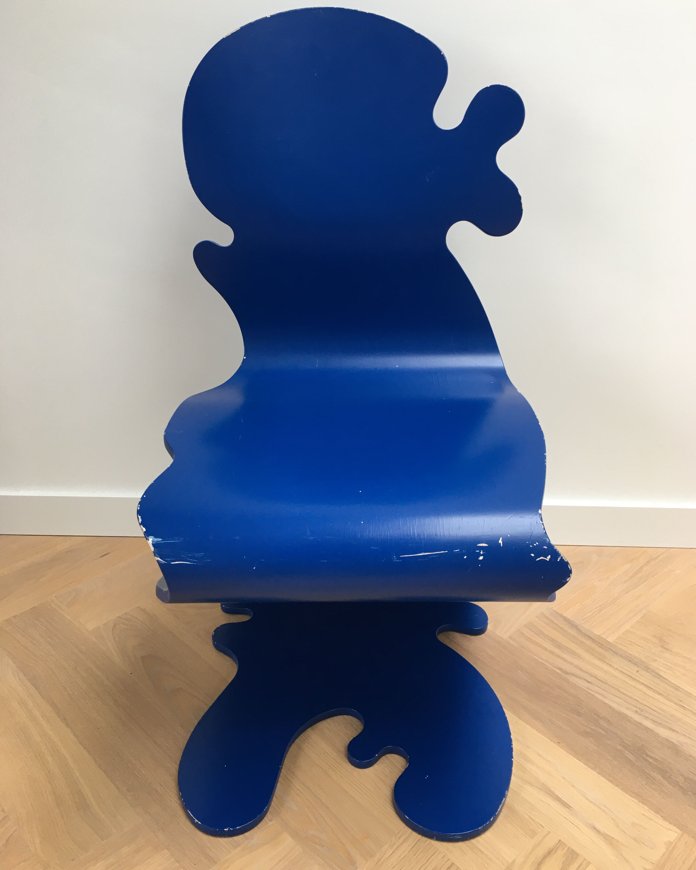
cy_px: 446
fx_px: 798
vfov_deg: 57.2
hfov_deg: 47.1
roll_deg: -1.3
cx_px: 349
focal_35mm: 31
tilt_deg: -30.5
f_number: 2.2
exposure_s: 1/33
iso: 25
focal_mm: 4.15
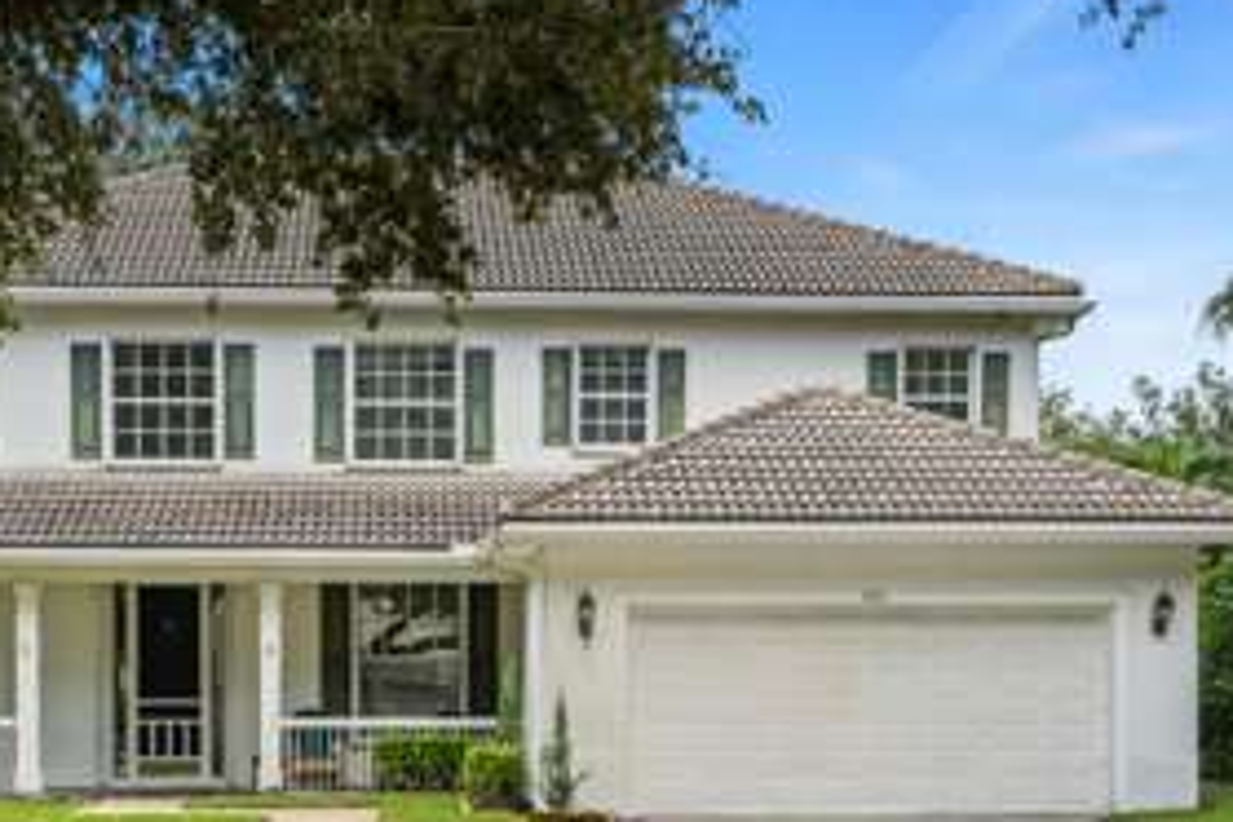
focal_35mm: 62
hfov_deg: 32.3
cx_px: 544
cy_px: 508
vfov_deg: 21.9
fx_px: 2123
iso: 800
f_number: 7.1
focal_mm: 36
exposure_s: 1/125
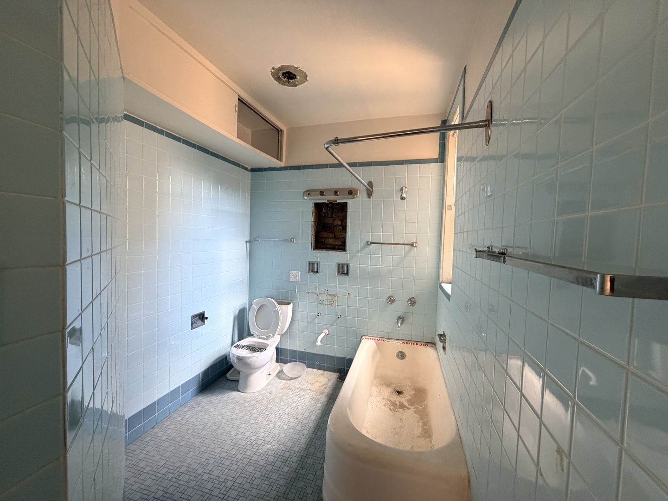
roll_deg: -0.9
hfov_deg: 102.1
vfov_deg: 85.7
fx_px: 270
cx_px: 334
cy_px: 250
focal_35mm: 14
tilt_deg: -4.4
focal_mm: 2.22
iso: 320
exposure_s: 1/108
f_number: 2.2
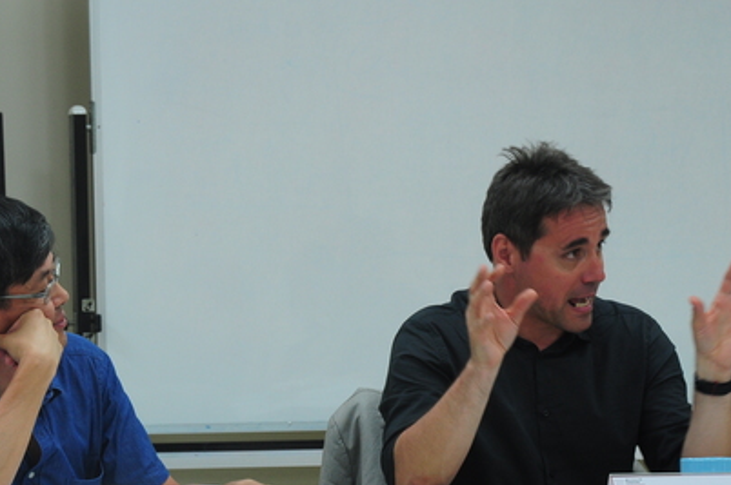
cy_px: 362
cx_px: 329
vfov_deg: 6.6
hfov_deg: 9.9
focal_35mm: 209
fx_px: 4239
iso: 400
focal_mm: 80
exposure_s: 1/40
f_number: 5.6
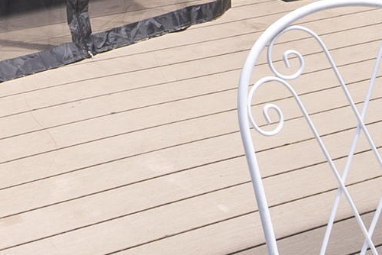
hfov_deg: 22.2
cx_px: -53
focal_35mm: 86
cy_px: -214
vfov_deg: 14.0
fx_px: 913
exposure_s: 1/80
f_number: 7.1
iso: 80
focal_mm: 14
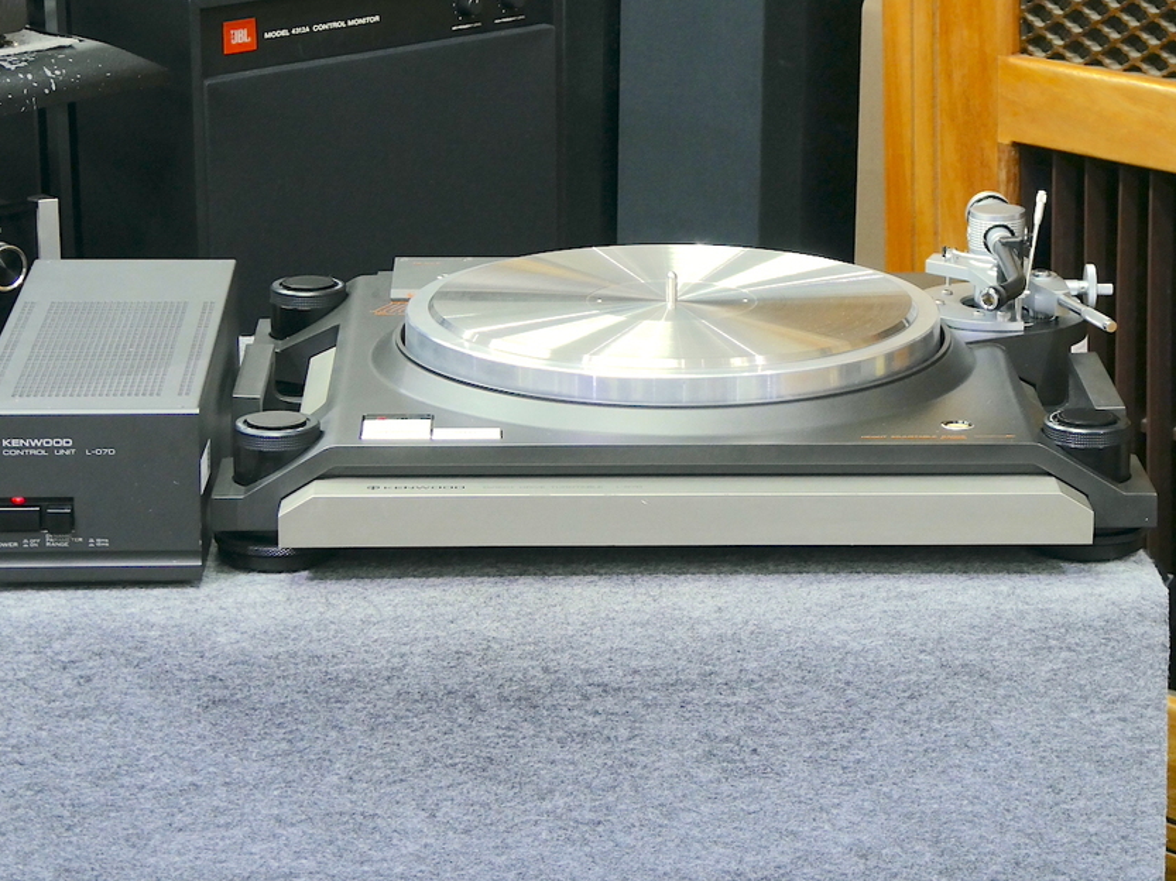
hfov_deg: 17.4
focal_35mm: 113
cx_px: 552
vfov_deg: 13.1
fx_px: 3837
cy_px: 376
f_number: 5
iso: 200
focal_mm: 17.5
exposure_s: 1/4
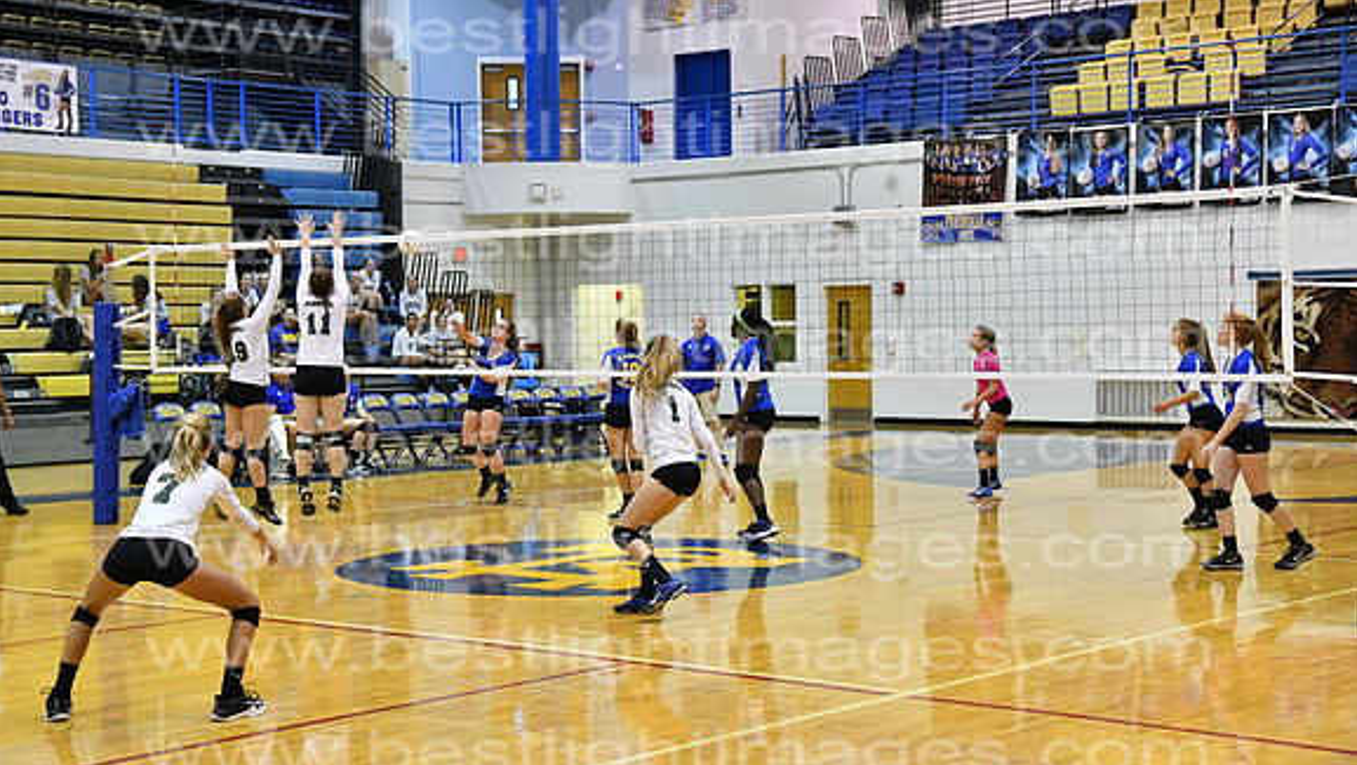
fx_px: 2160
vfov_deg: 20.1
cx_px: 677
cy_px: 397
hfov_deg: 34.9
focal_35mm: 60
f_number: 3.5
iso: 8000
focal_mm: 38
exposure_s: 1/640
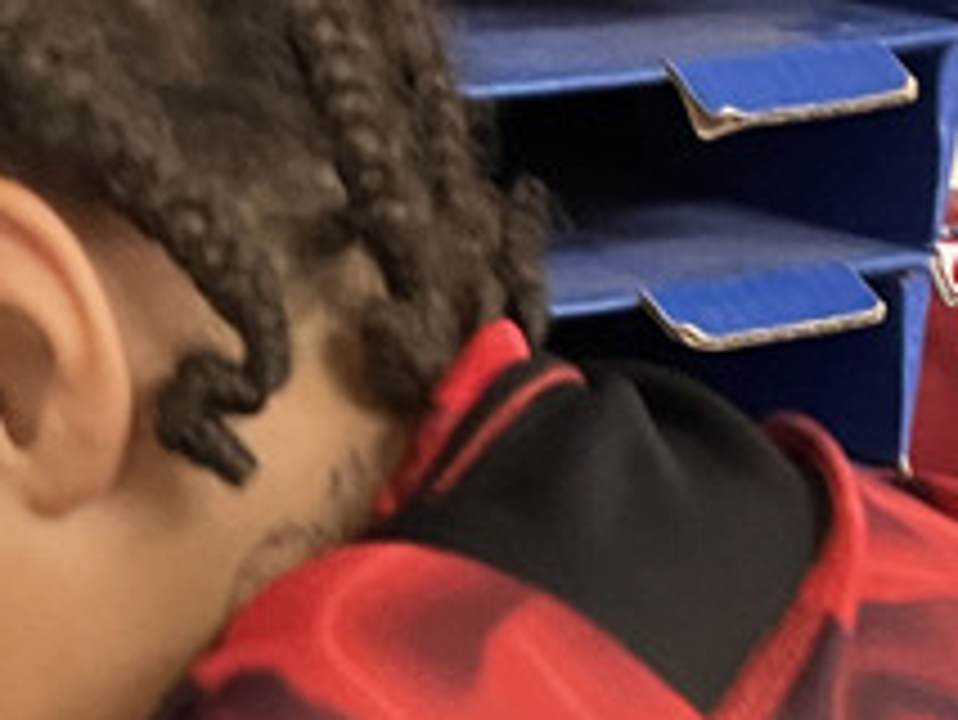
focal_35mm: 125
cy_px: 1350
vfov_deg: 11.0
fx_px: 3461
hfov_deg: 15.6
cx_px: 166
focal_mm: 5.1
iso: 640
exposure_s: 1/40
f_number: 1.6
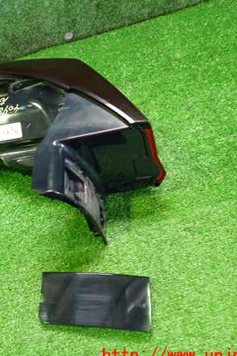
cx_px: 40
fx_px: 366
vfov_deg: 51.9
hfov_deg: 34.5
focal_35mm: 37
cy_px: 177
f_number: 2
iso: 500
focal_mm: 4.5
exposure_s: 1/30
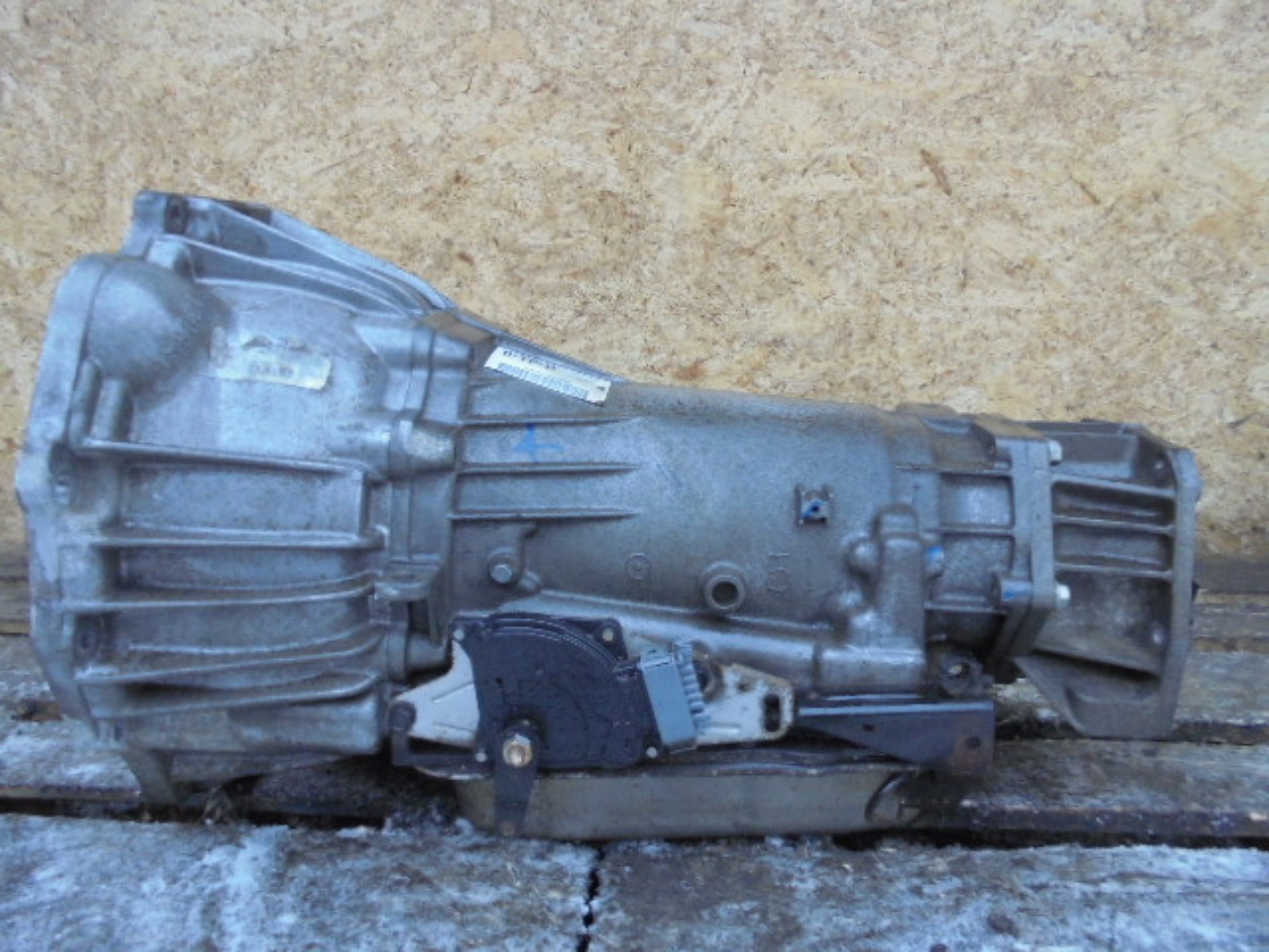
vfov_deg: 53.1
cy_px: 476
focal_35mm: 26
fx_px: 953
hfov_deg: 67.3
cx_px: 634
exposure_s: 1/50
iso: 400
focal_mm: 4.6
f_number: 3.5
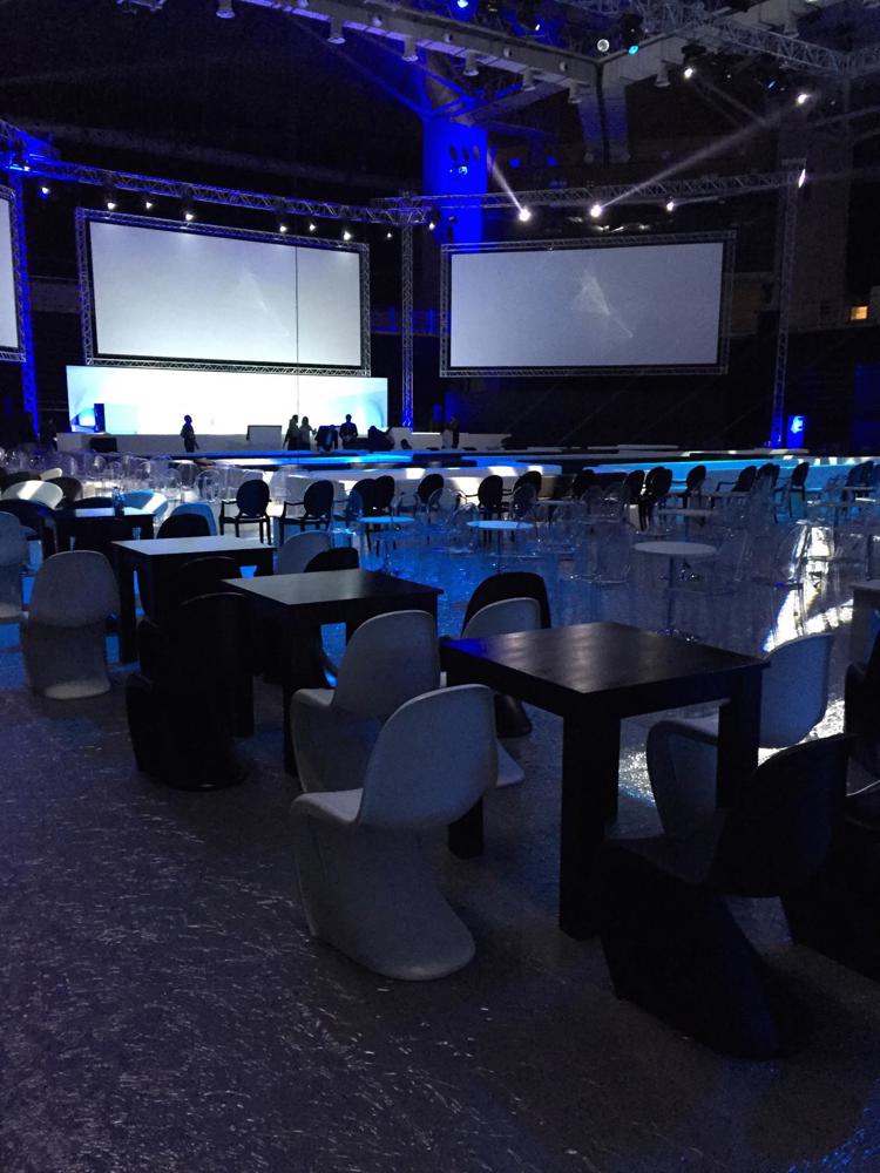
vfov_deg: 61.7
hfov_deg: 48.2
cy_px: 586
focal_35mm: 29
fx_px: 983
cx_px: 440
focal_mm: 4.15
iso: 320
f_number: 2.2
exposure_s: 1/15
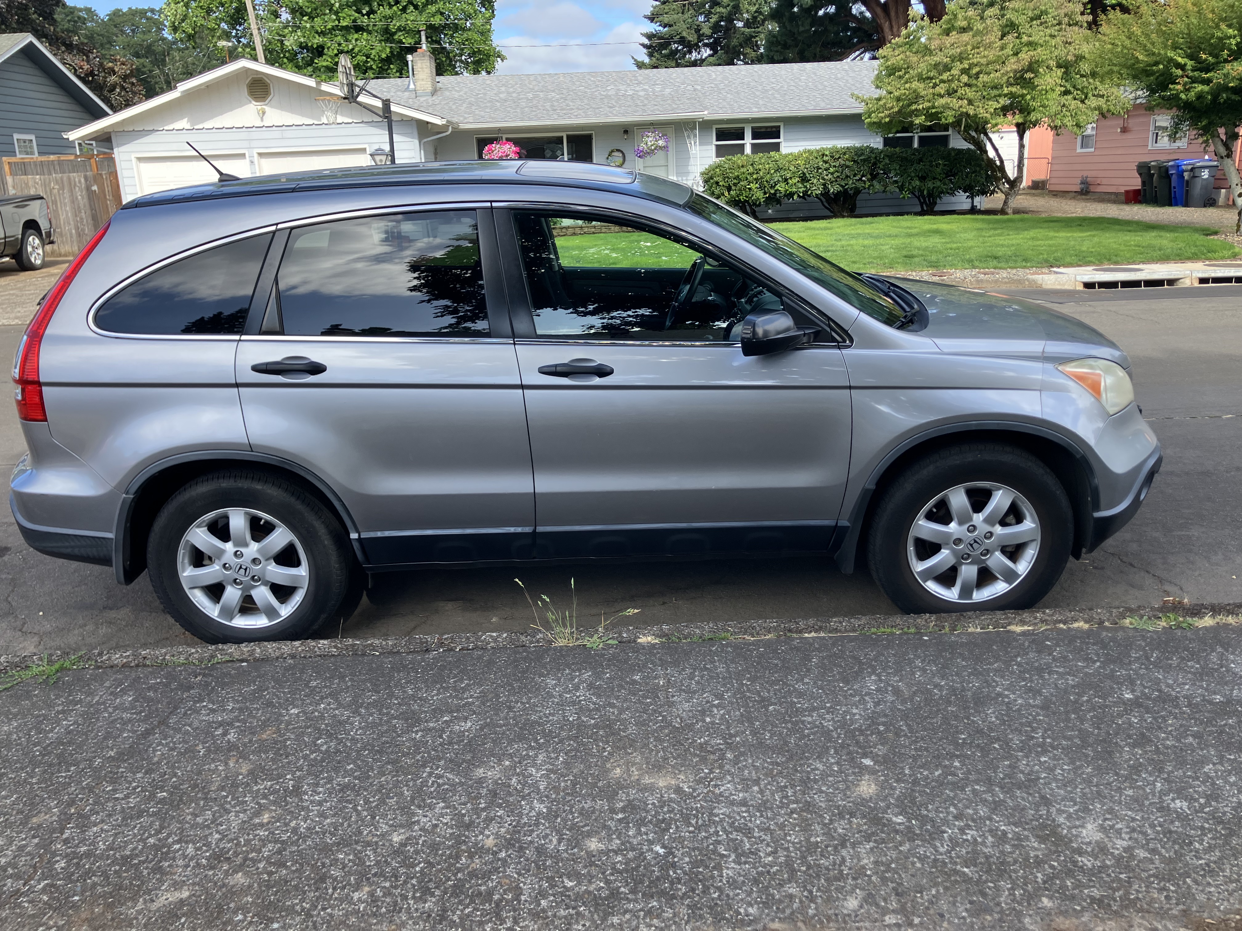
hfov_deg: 63.4
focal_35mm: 28
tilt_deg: -15.8
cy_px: 466
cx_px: 621
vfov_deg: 49.7
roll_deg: +1.8
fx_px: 1005
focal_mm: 3.99
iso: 32
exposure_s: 1/419
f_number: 1.8
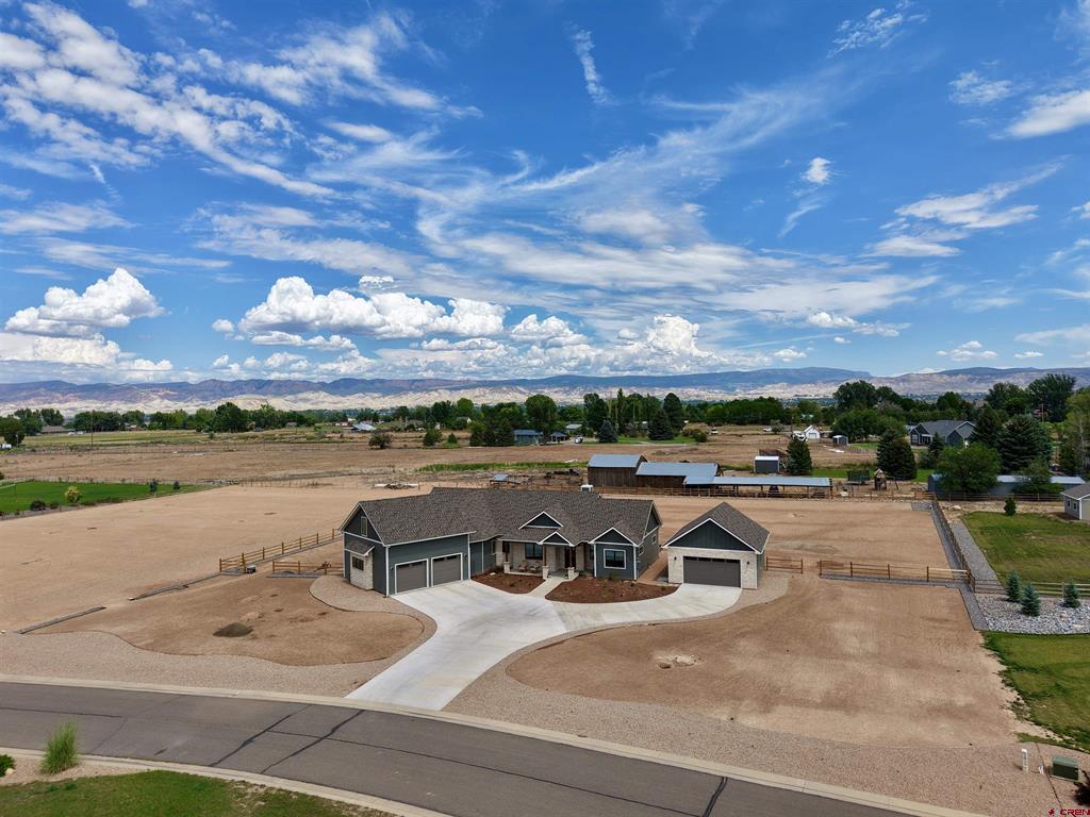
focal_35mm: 24
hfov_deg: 71.6
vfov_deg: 56.8
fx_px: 756
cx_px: 545
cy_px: 408
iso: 130
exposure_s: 1/4000
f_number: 1.8
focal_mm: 8.67
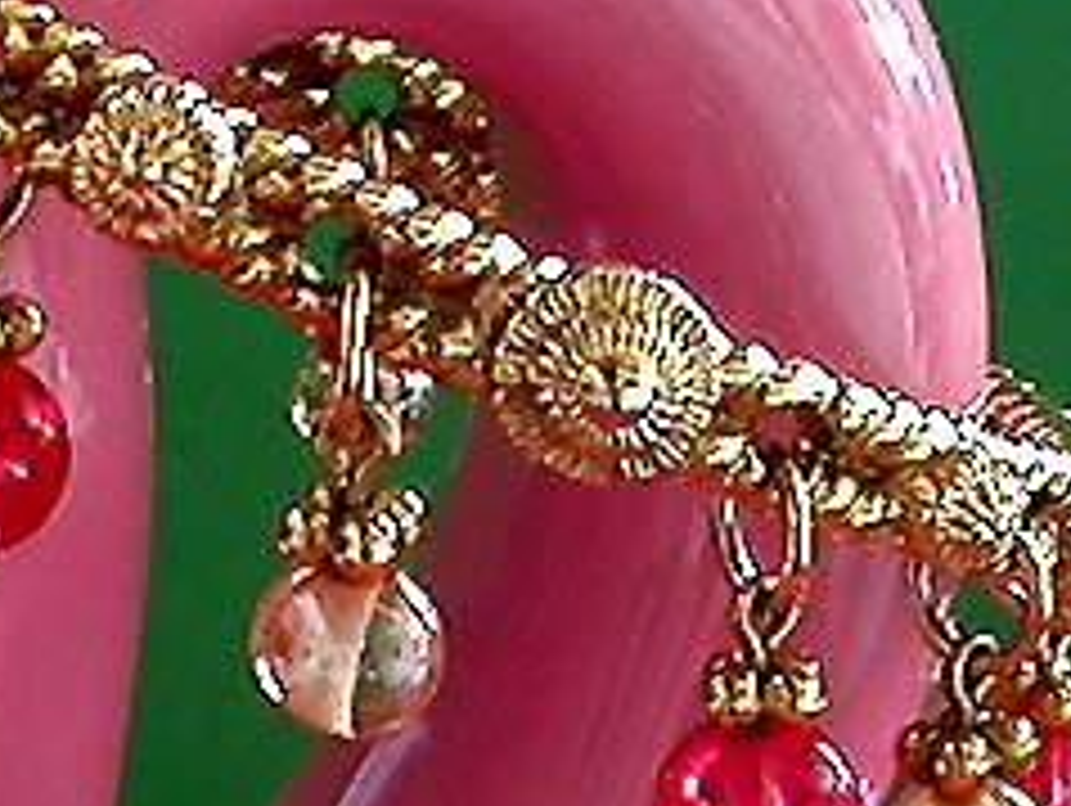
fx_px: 2075
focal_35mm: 67
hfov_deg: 28.6
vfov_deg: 21.9
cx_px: 302
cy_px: 335
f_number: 2.6
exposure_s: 1/27.4
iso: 100
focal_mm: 7.85
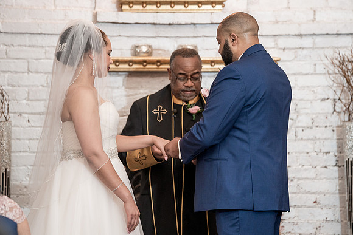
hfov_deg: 10.2
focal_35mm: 202
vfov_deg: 6.8
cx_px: 187
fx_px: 1982
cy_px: 124
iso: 2000
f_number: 4
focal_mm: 191
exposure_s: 1/100
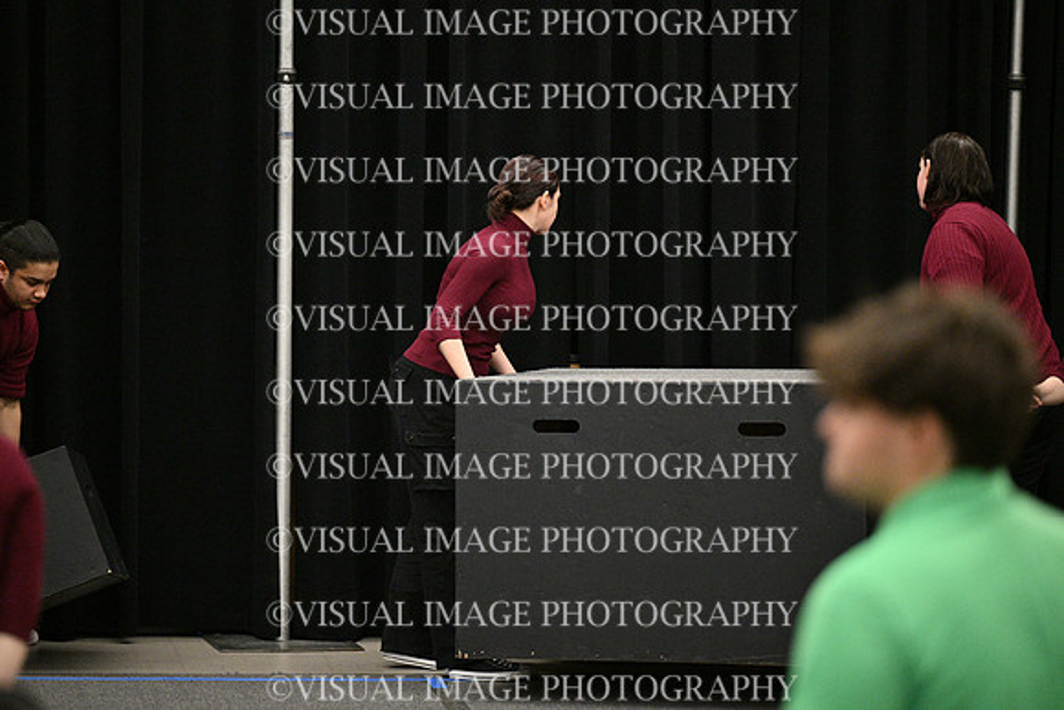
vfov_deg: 7.9
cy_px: 355
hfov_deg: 11.7
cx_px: 532
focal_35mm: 175
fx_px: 5173
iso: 6400
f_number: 2.8
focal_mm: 175
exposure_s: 1/800
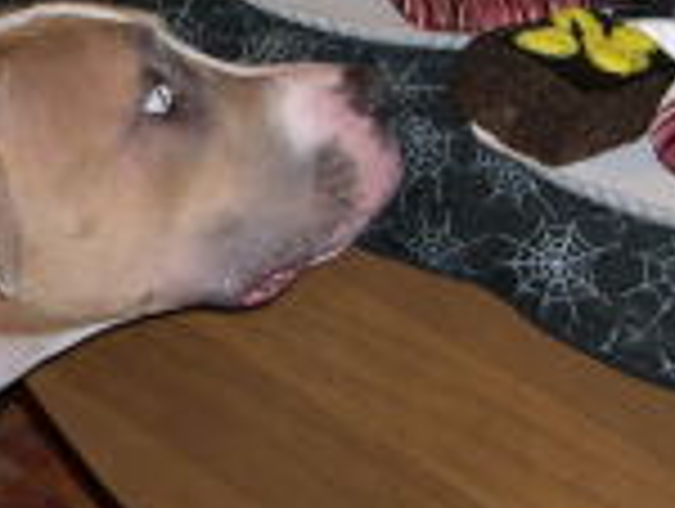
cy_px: 90
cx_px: 164
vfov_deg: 11.0
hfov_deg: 14.5
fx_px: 2637
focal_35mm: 135
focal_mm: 8
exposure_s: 1/60
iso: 100
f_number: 2.8
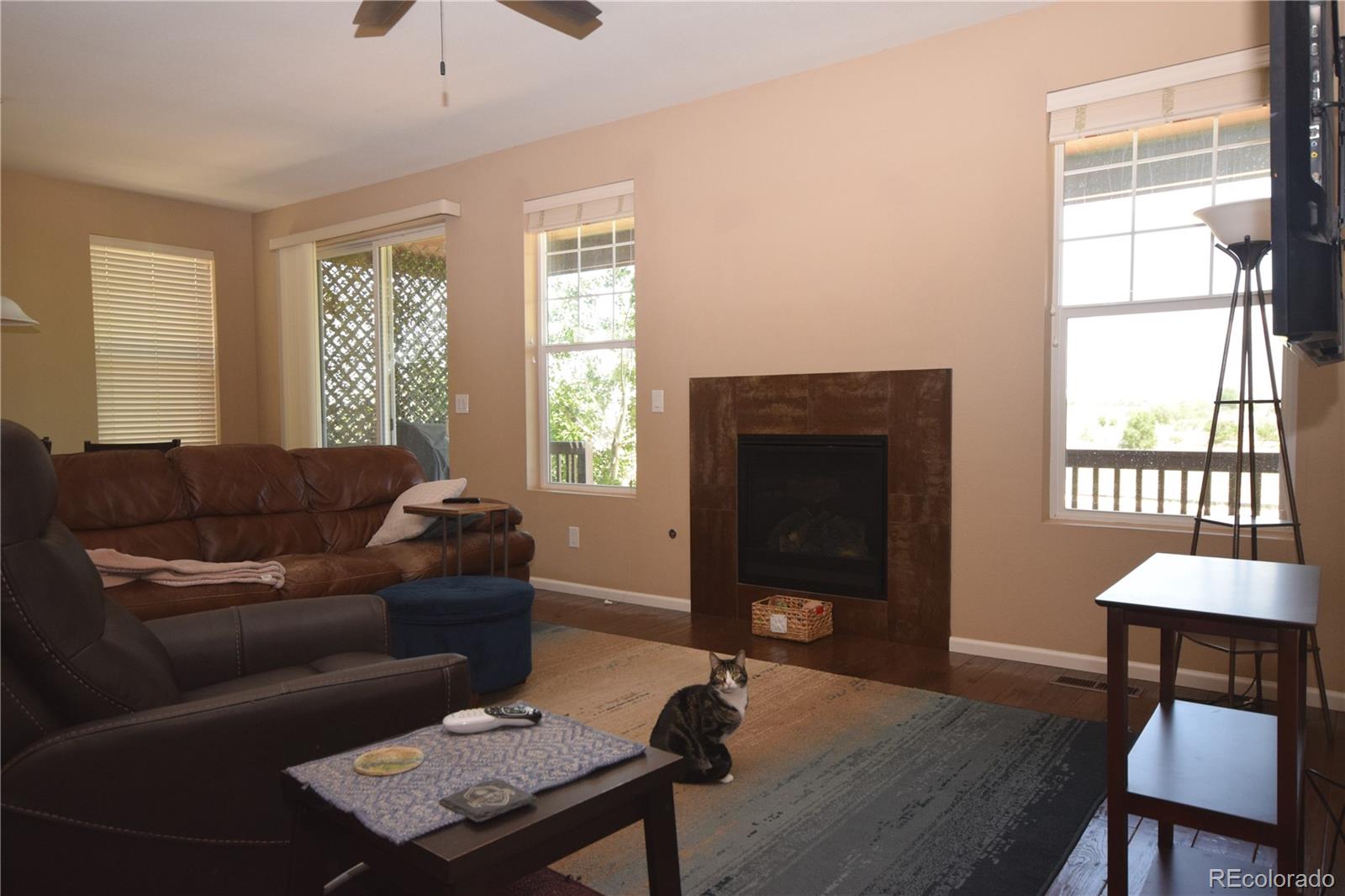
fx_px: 896
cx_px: 672
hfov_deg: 73.8
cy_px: 448
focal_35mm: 24
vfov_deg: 53.1
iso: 1250
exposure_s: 1/60
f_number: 5
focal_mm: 16
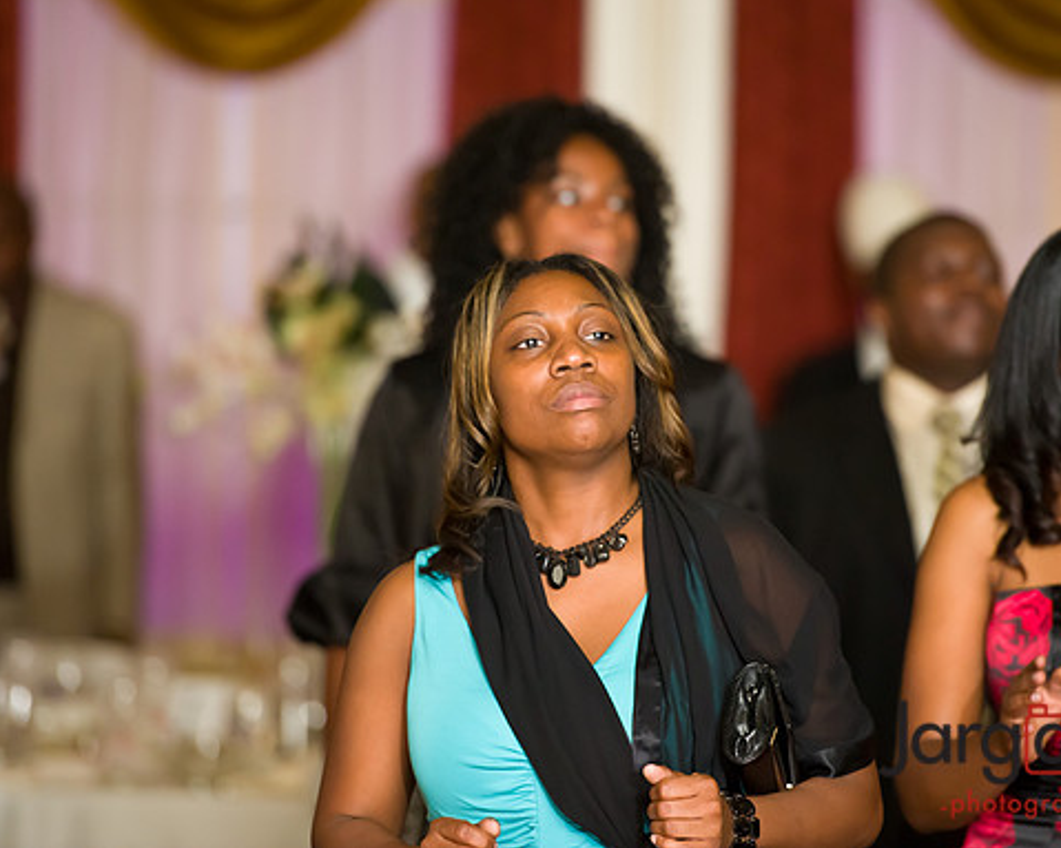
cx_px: 569
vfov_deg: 6.8
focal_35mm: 227
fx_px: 7127
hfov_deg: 8.5
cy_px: 423
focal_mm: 200
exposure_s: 1/125
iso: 3200
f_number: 3.2
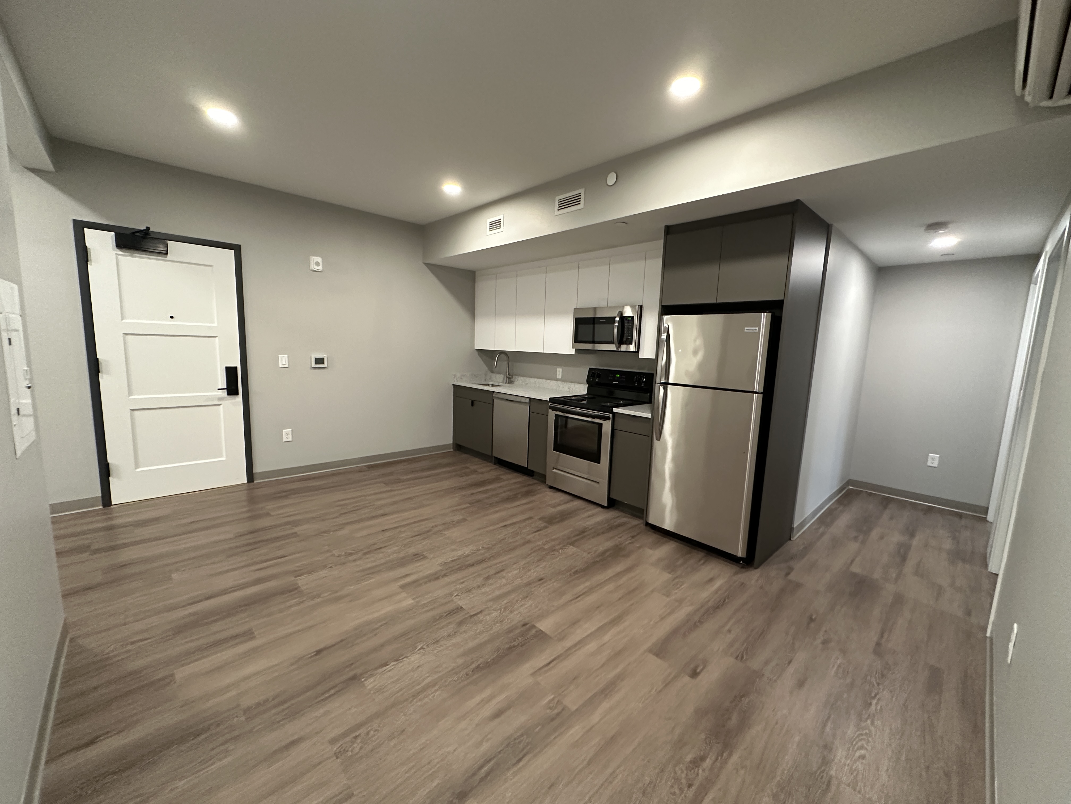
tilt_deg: -7.5
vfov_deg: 85.7
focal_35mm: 14
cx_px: 536
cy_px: 402
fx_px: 433
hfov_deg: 102.1
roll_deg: -2.5
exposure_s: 1/60
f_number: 2.2
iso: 500
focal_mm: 2.22
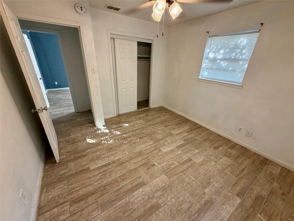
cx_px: 147
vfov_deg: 85.7
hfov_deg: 102.1
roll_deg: -1.6
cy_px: 110
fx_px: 119
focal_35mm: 14
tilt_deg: -24.4
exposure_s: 1/60
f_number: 2.2
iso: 200
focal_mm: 2.22
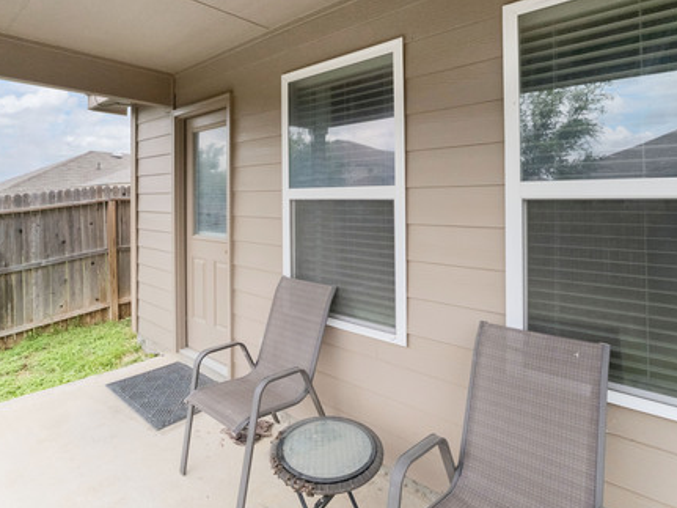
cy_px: 194
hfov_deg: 81.8
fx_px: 391
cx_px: 331
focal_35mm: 20
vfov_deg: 65.1
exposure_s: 1/1000
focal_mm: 9
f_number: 7.1
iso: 500
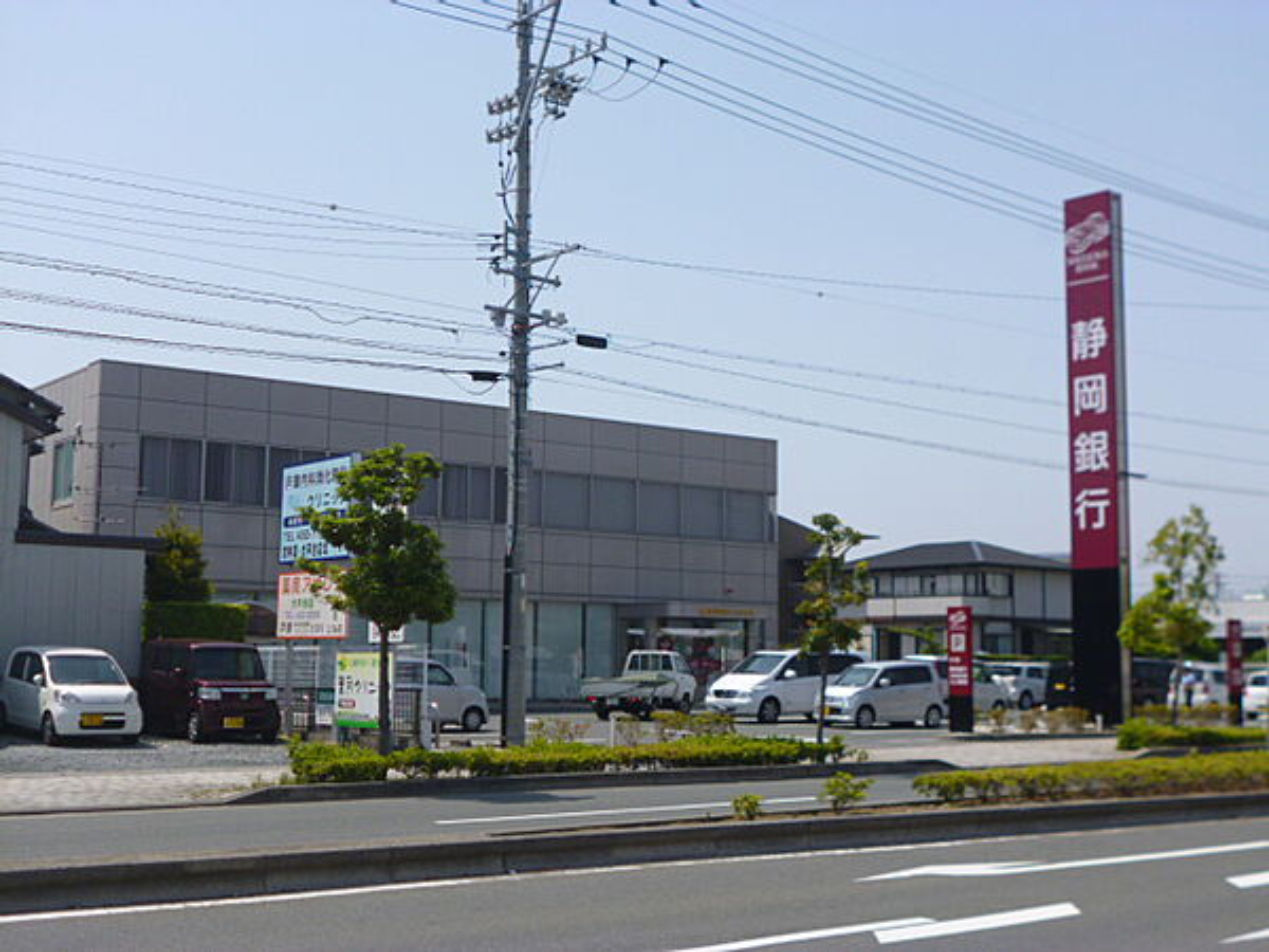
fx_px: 1613
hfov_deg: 42.9
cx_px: 634
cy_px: 476
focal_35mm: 44
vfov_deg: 32.9
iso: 100
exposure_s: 1/1300
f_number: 3.4
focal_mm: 7.9
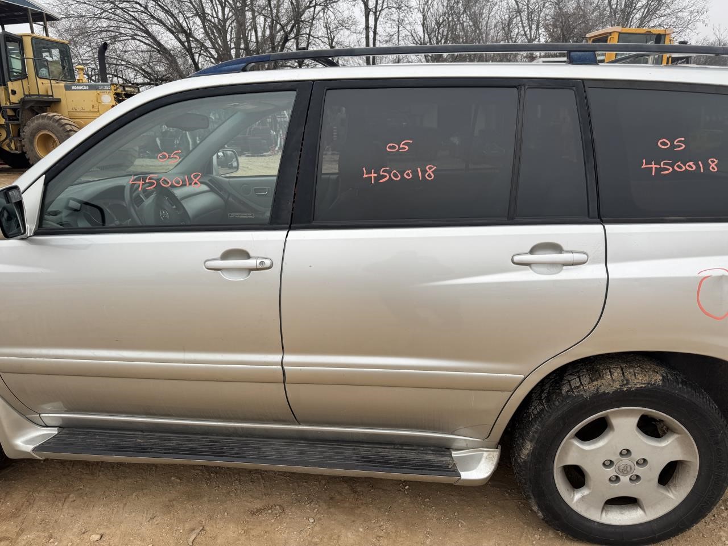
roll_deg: +2.6
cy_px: 273
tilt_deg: -16.0
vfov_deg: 56.8
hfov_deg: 71.6
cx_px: 364
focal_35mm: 24
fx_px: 505
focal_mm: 6.76
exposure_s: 1/888
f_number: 1.78
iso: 80
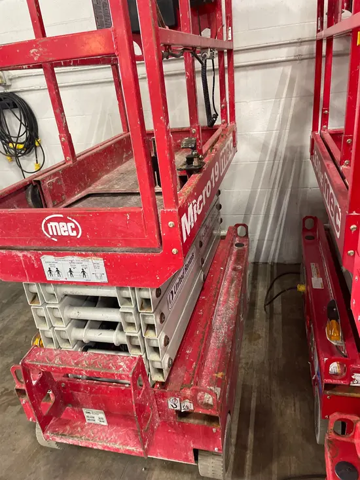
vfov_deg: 67.3
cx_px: 180
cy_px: 240
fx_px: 360
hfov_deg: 53.1
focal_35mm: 26
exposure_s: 1/60
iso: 400
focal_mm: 4.2
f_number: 1.6
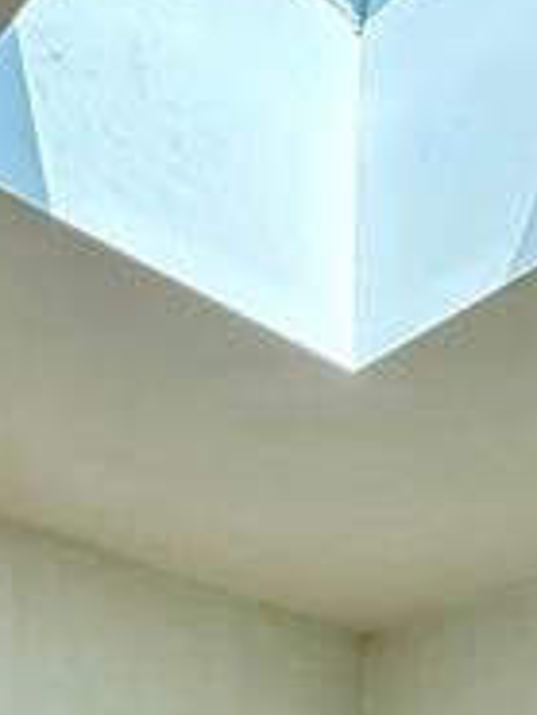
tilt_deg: +0.0
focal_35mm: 58
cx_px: 104
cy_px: 1059
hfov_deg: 24.8
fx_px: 1198
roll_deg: -1.0
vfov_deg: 25.4
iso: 64
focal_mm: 2.22
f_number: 2.2
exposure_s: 1/198
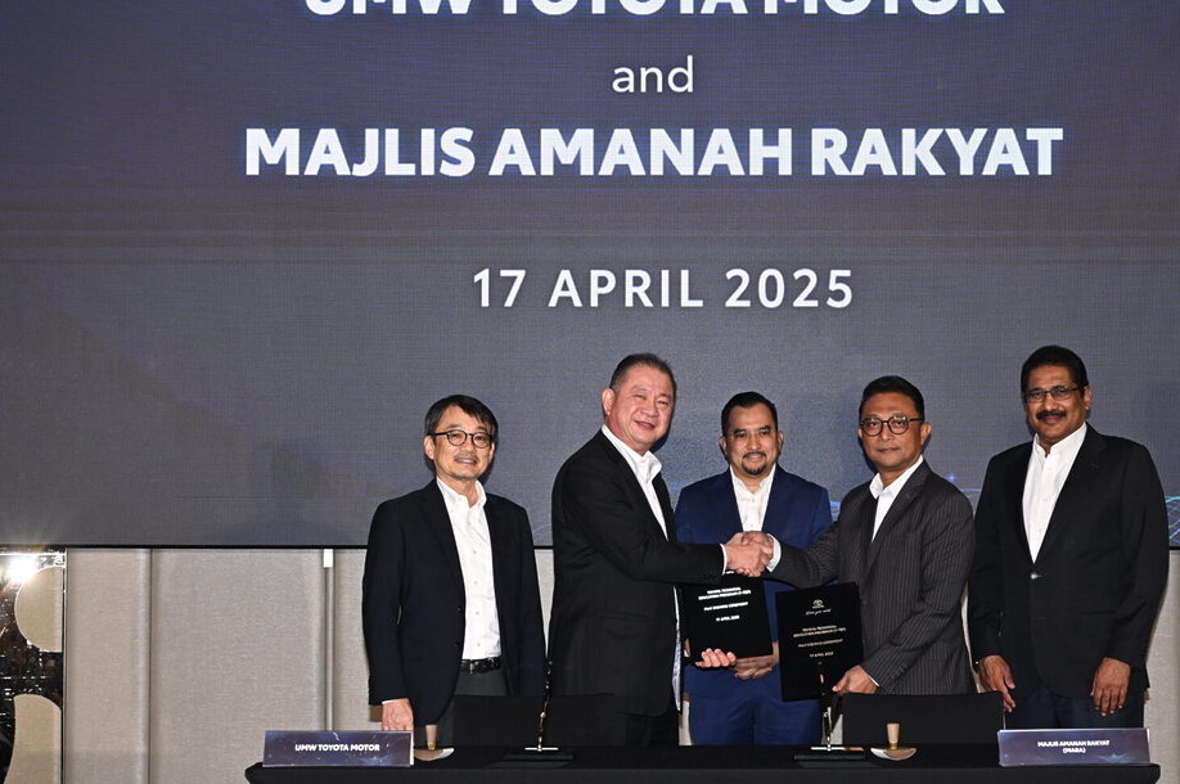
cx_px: 676
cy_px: 409
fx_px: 2226
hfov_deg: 29.6
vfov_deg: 20.0
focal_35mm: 68
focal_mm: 52
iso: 1600
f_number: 5.6
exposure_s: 1/100
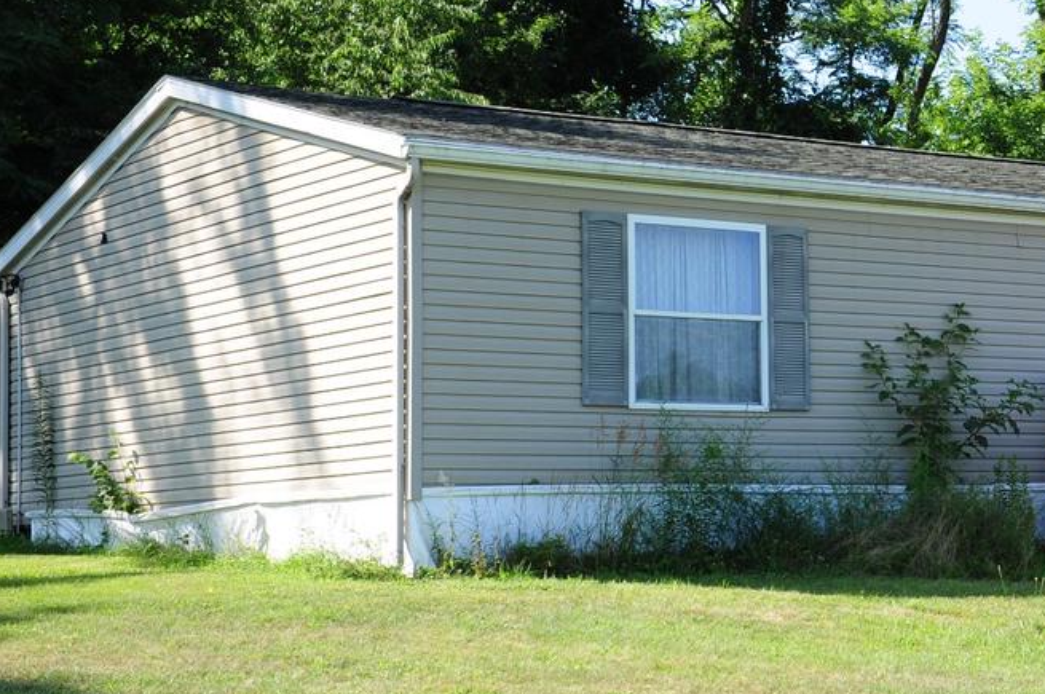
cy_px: 372
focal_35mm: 88
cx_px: 1016
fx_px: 2551
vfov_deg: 15.5
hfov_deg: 22.4
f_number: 7.1
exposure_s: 1/200
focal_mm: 40
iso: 200
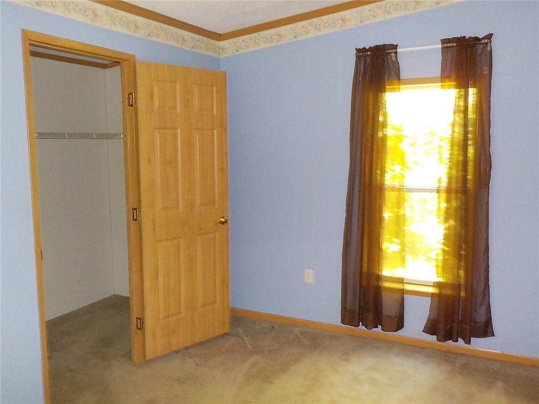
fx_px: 467
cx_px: 270
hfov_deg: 60.0
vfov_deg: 46.8
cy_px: 202
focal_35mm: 30
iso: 450
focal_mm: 4.1
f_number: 3.3
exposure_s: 1/15
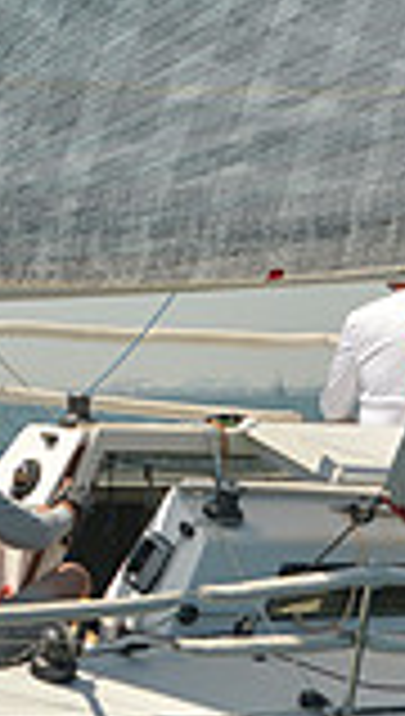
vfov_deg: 8.1
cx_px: 225
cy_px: 448
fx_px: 5073
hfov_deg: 4.6
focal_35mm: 267
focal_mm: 70
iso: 200
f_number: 5.6
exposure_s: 1/640
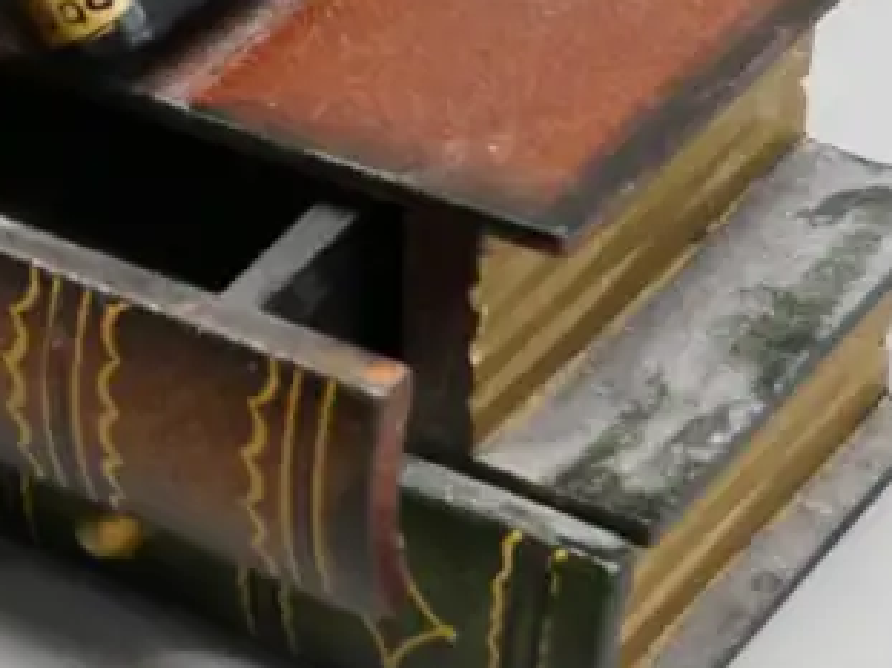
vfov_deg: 10.1
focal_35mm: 145
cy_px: -97
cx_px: -442
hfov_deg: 12.9
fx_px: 3735
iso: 3200
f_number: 5.6
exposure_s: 1/80
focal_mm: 22
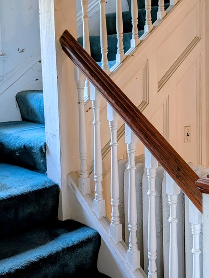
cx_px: 166
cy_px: 112
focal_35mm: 45
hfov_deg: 31.5
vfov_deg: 41.8
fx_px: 361
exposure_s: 1/20
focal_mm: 6.9
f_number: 1.68
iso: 24
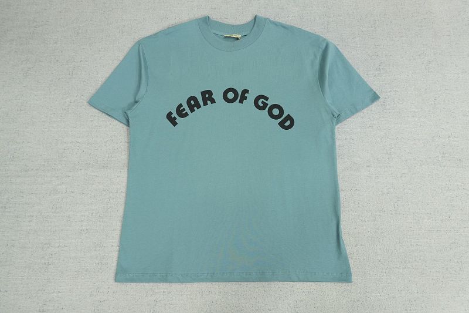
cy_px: 156
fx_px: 313
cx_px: 234
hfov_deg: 73.8
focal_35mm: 24
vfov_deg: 53.1
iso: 1000
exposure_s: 1/160
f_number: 8
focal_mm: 16
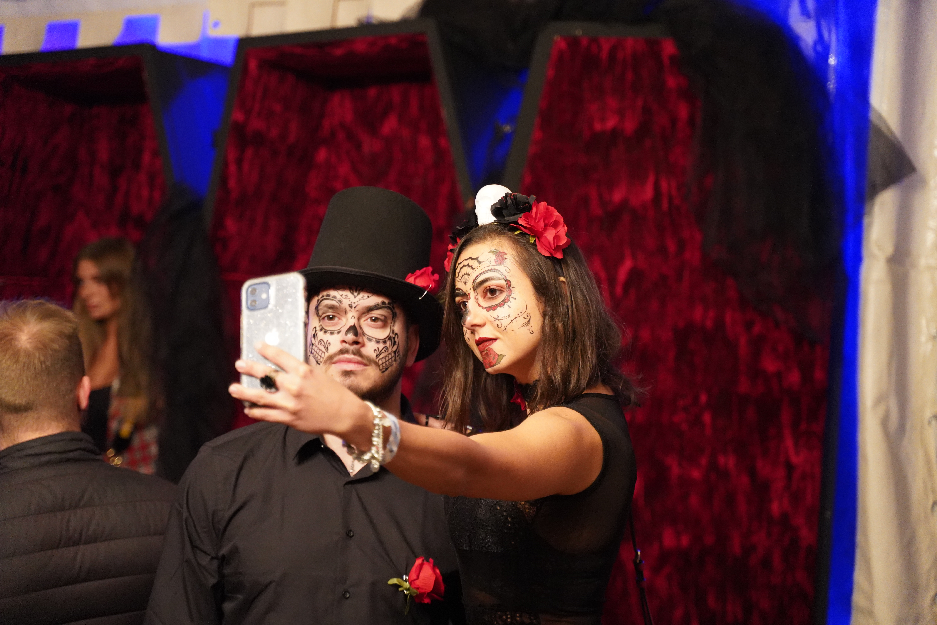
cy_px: 312
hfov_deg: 29.7
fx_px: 1770
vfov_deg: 20.0
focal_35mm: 68
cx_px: 468
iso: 6400
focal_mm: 68
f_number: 2.8
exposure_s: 1/100
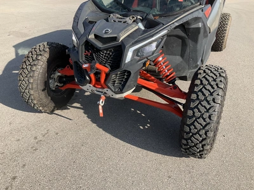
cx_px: 127
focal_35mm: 29
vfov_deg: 48.2
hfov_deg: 61.7
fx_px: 213
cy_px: 95
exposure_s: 1/816
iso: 25
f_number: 1.8
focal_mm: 3
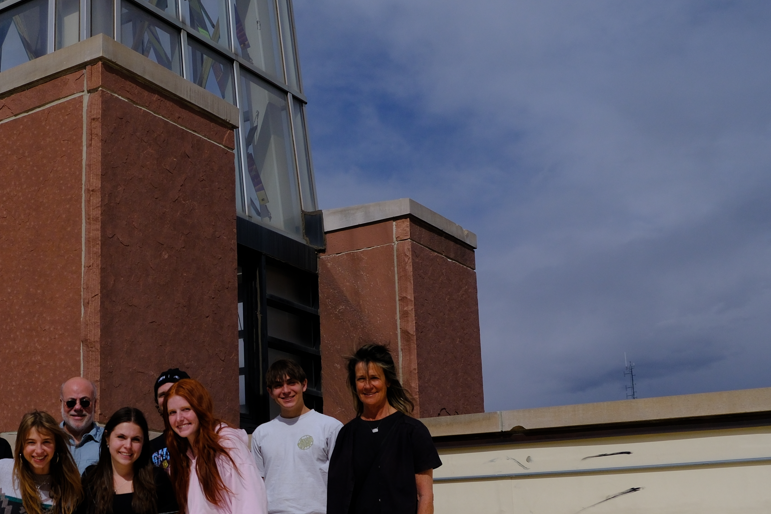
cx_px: 132
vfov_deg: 26.8
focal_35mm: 50
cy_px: 350
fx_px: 1071
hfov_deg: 37.9
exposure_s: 1/11000
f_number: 4
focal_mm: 18
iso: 400
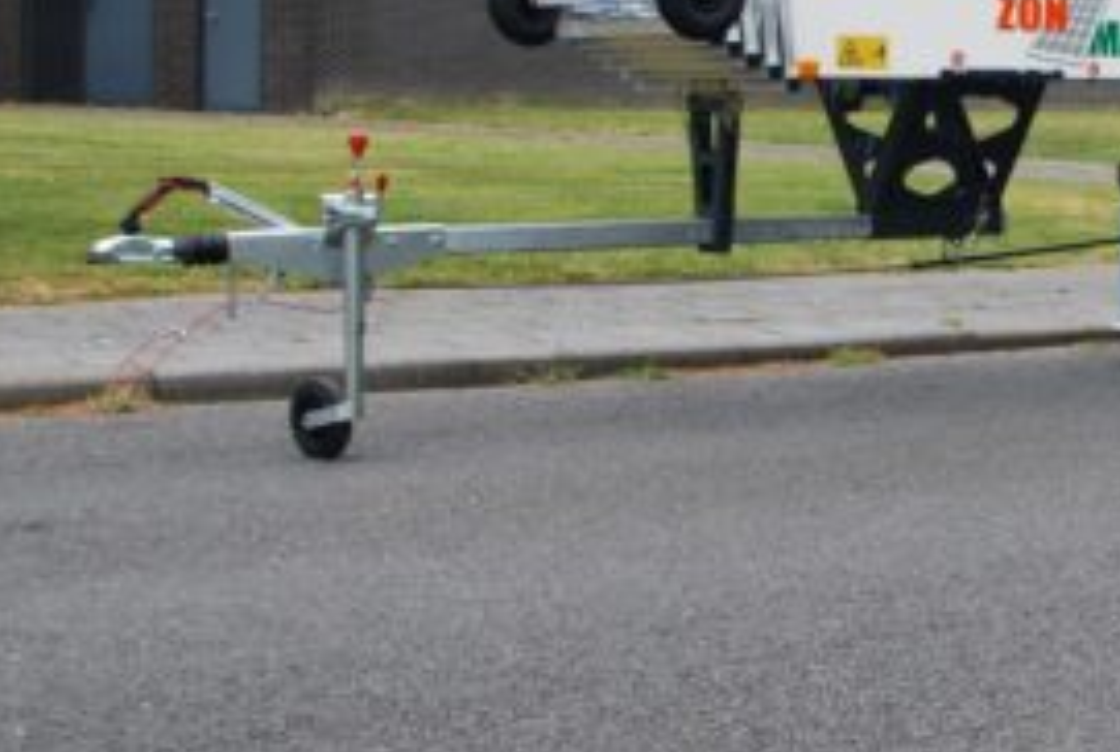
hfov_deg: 26.2
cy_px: 215
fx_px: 2276
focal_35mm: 73
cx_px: 1128
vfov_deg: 18.7
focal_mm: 22
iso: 100
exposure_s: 1/160
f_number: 6.3
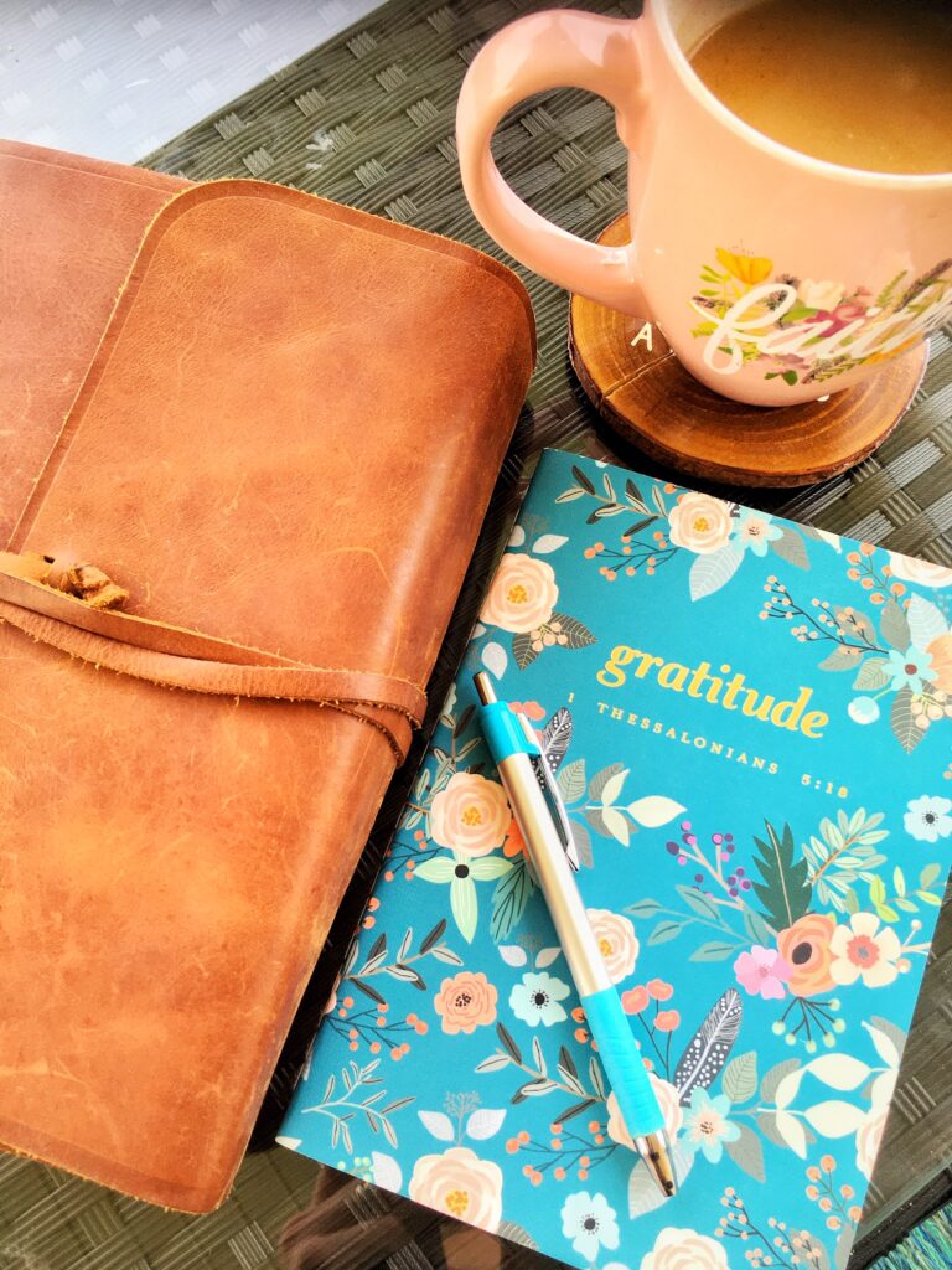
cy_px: 635
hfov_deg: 48.2
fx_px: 1063
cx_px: 476
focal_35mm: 29
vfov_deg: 61.7
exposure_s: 1/120
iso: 40
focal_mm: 4.15
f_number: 2.2
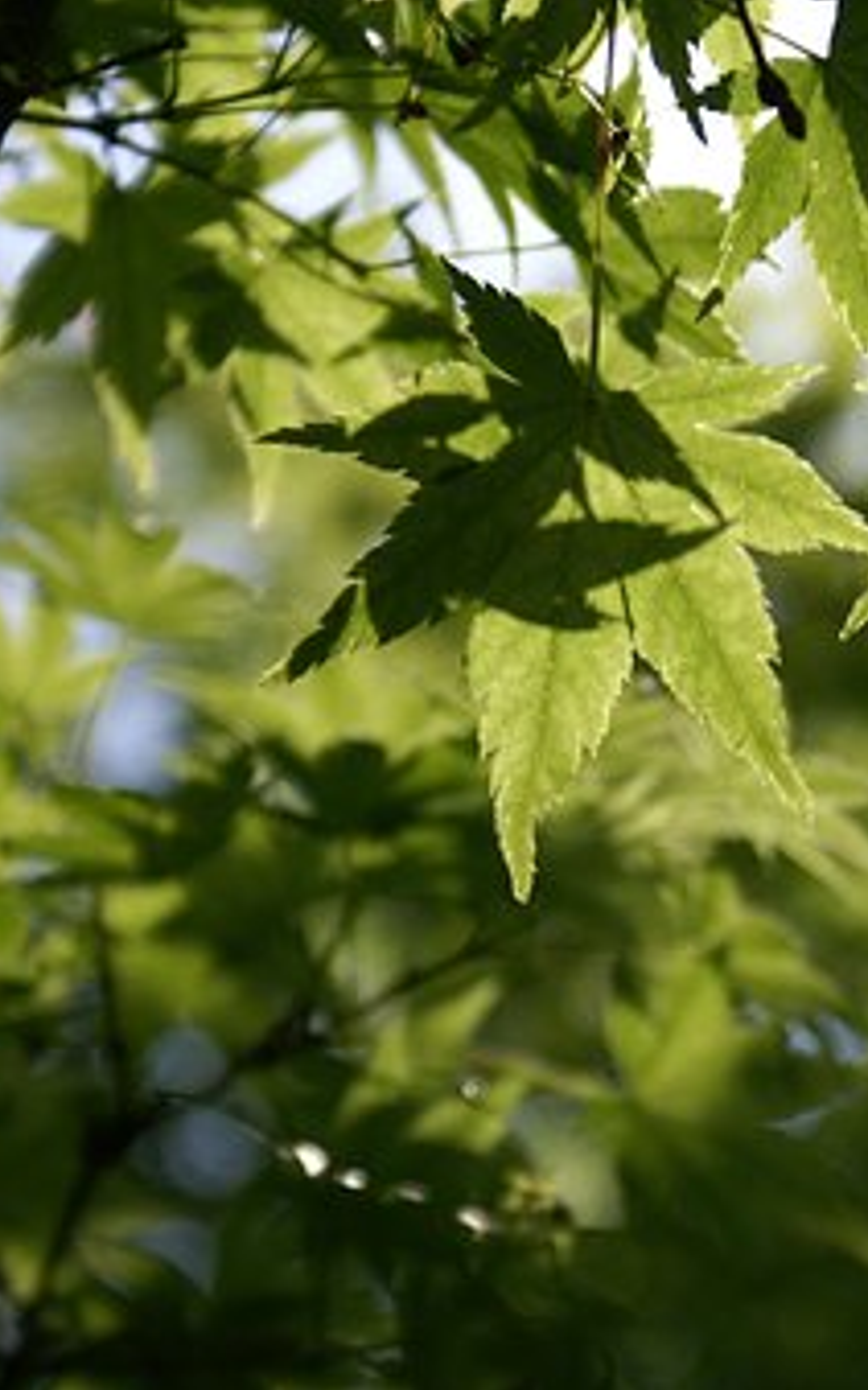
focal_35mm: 162
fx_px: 6137
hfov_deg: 8.0
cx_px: 950
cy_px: 695
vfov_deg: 12.9
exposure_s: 1/1250
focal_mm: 70
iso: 100
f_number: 5.6
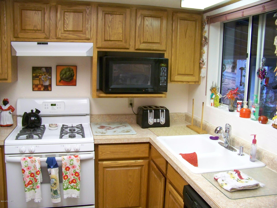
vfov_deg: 42.9
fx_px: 264
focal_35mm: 33
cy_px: 104
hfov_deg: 55.4
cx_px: 138
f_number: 2.8
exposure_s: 1/30
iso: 320
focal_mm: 5.85
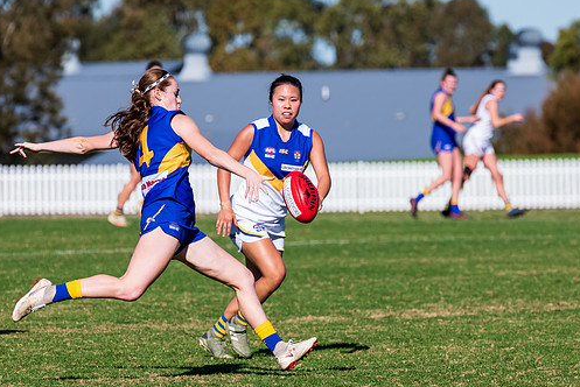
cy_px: 220
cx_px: 274
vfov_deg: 3.1
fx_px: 7254
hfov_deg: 4.6
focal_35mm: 450
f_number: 10
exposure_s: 1/2000
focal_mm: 360
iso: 800
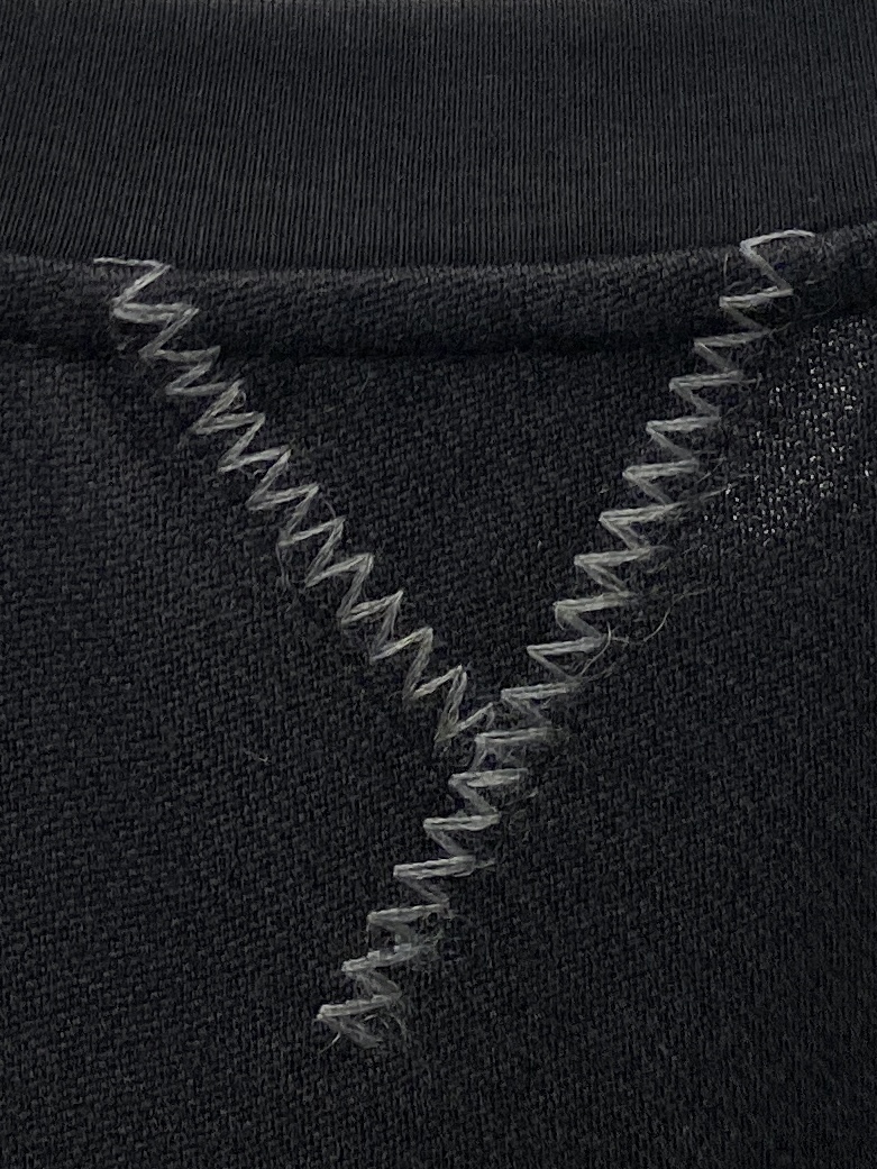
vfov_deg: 67.3
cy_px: 584
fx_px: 878
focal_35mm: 26
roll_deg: -1.5
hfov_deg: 53.1
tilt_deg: -5.6
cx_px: 438
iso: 80
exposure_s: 1/122
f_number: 1.8
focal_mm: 4.25
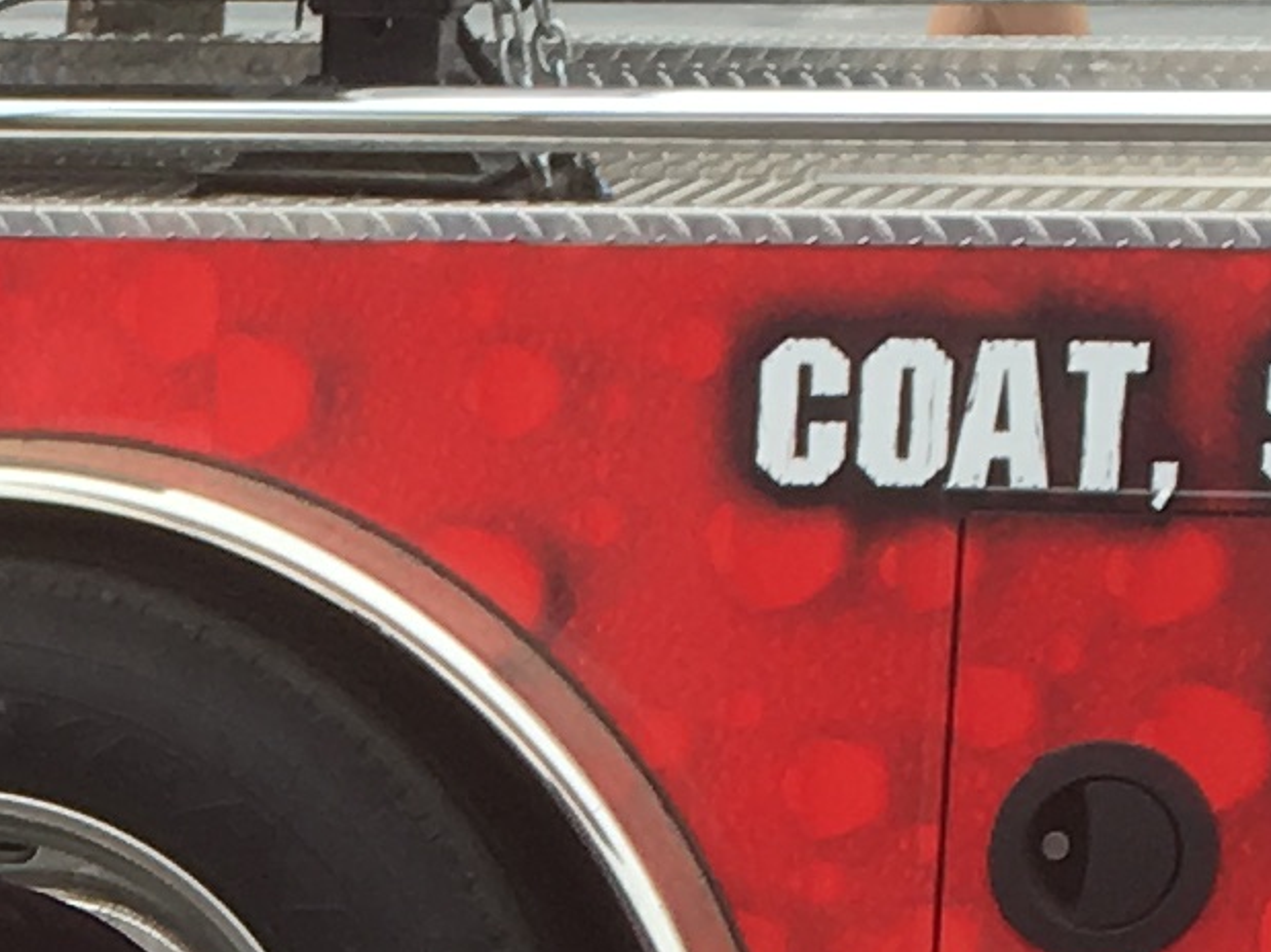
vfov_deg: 7.4
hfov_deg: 10.2
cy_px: 2142
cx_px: -534
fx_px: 6938
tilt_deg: -20.0
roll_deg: -0.3
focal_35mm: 189
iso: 25
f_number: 2.2
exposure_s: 1/469
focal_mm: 4.15
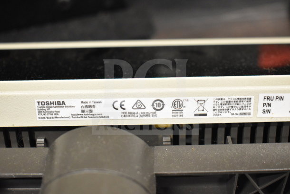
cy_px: 97
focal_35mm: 51
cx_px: 145
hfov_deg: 38.9
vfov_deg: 26.5
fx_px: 411
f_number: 4.5
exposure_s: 1/50
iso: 4000
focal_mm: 34
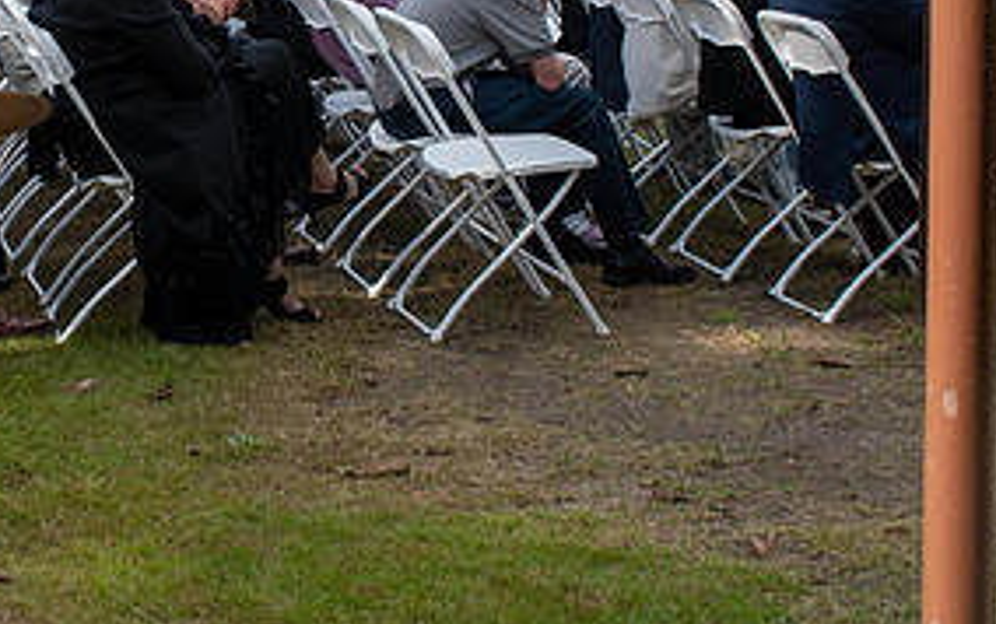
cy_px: -9
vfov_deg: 12.2
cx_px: 123
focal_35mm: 106
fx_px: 2880
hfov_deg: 19.3
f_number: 8
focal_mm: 34
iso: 200
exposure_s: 1/250
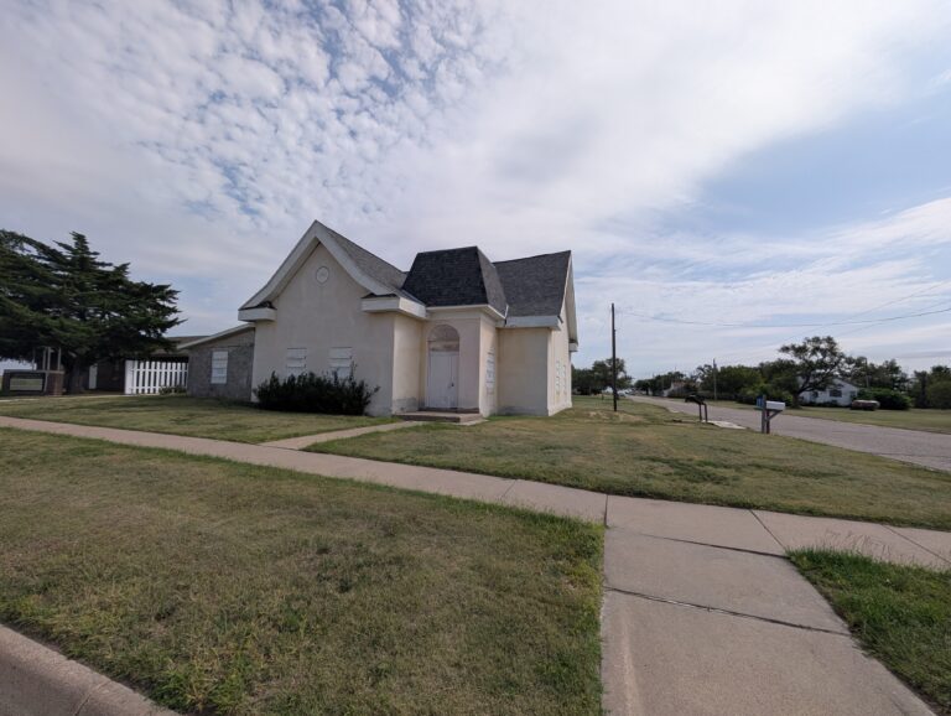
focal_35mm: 12
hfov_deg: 110.5
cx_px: 476
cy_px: 358
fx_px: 330
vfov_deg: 94.6
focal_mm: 2.02
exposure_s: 1/6494
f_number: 1.7
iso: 56
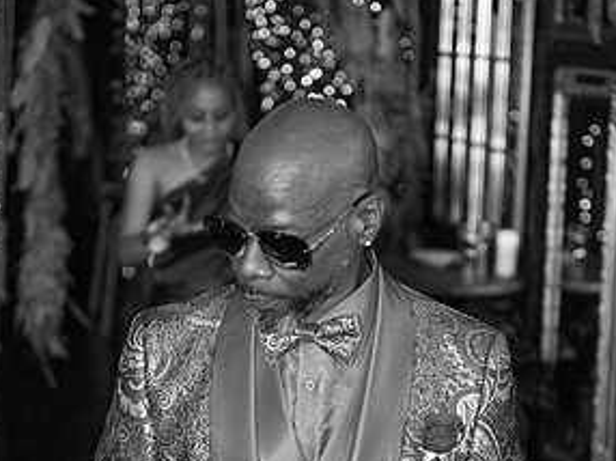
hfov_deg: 18.6
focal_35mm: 106
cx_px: 308
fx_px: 1885
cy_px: 442
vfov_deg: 13.8
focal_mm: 70
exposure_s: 1/200
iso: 640
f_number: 2.8
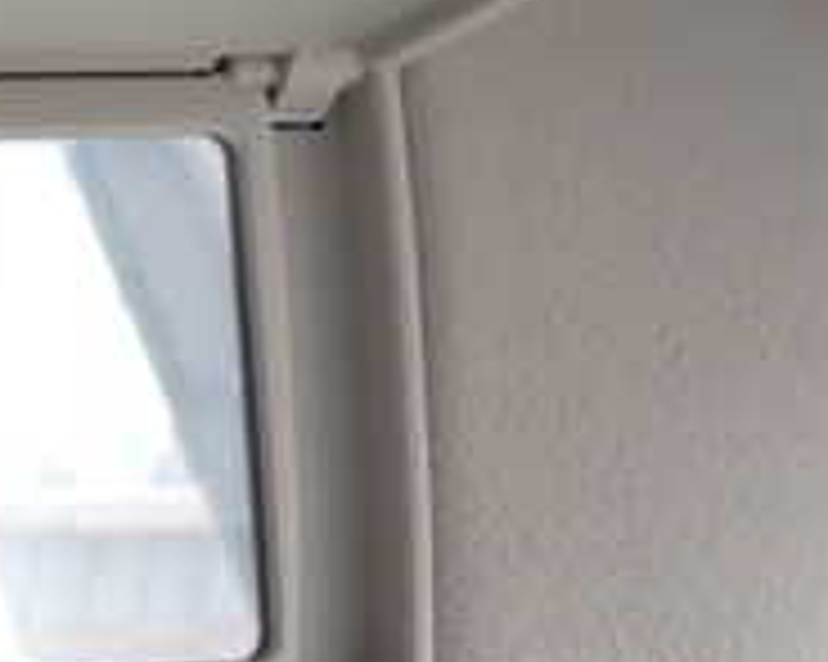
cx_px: -446
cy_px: 257
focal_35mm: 121
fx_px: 2964
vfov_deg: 12.7
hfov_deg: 14.7
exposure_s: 1/80
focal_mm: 6.83
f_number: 2.7
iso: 200
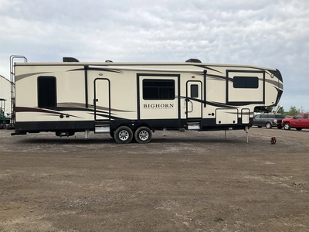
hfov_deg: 61.7
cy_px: 116
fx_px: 259
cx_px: 154
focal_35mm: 29
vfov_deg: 48.2
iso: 25
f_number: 1.8
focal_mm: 3
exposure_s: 1/348
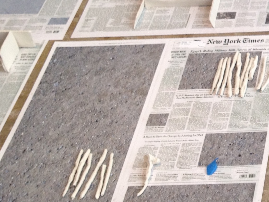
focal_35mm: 107
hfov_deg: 17.0
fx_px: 831
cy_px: -33
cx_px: 373
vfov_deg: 13.5
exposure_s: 1/40
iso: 50
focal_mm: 4.28
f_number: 2.4
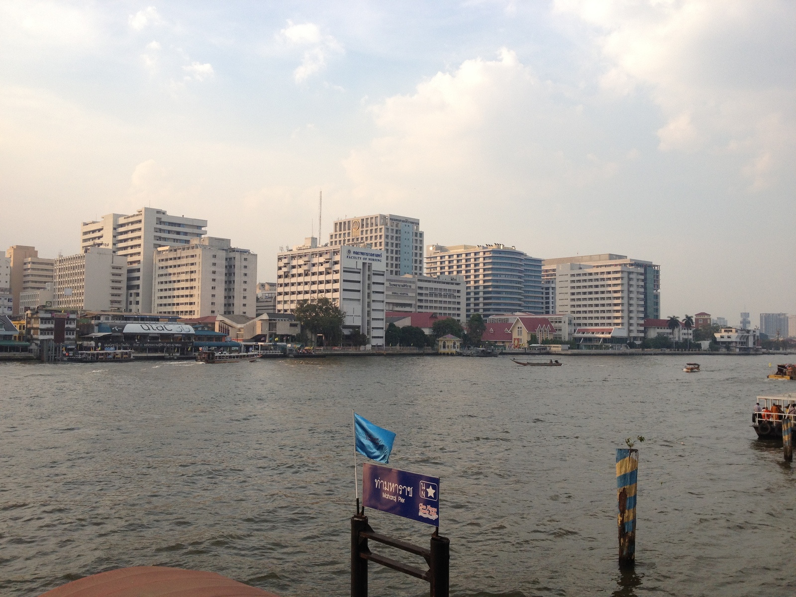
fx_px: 805
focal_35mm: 35
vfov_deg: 40.7
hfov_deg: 52.6
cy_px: 298
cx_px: 398
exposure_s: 1/890
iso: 64
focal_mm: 4.28
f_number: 2.4
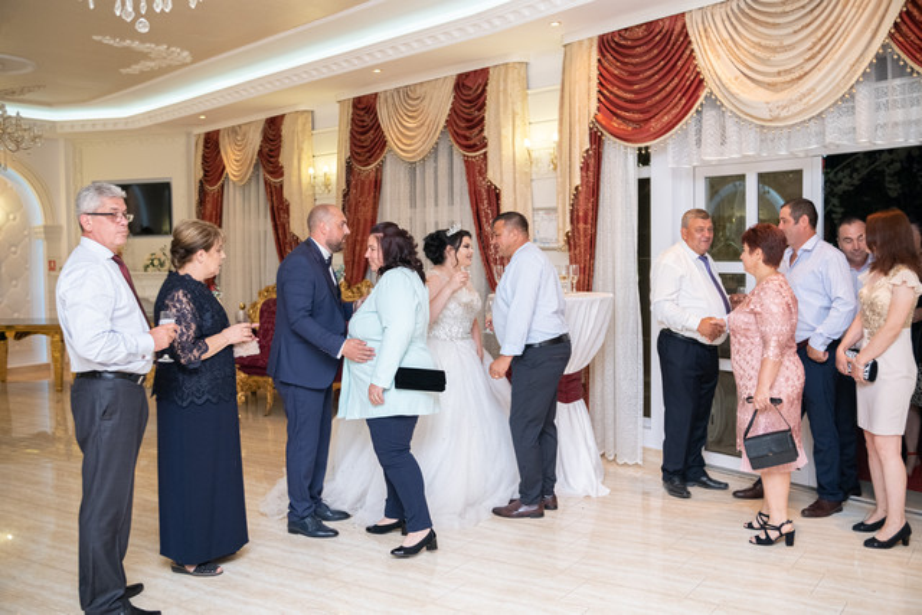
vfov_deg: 37.9
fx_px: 897
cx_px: 461
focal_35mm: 35
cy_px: 308
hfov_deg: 54.4
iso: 1000
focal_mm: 23
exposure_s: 1/125
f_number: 2
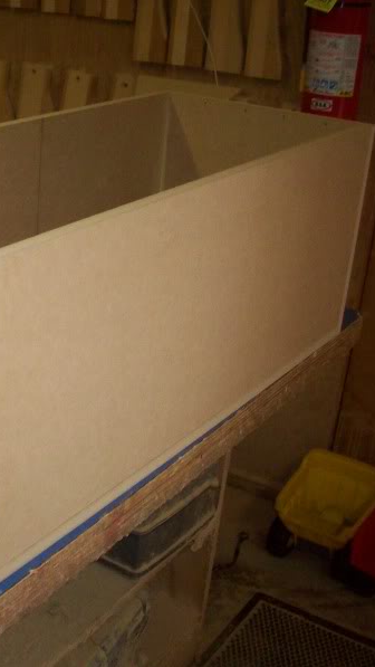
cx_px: -12
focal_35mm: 54
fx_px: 954
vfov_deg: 38.5
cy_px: 334
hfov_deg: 21.4
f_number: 2.8
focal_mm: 6.2
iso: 200
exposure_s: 1/64
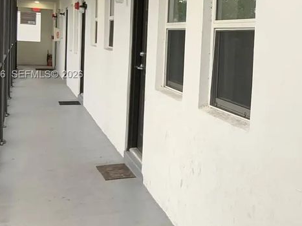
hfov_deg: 31.8
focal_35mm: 57
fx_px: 497
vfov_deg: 25.5
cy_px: 75
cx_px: 285
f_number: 1.8
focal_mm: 4.25
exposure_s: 1/120
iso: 64
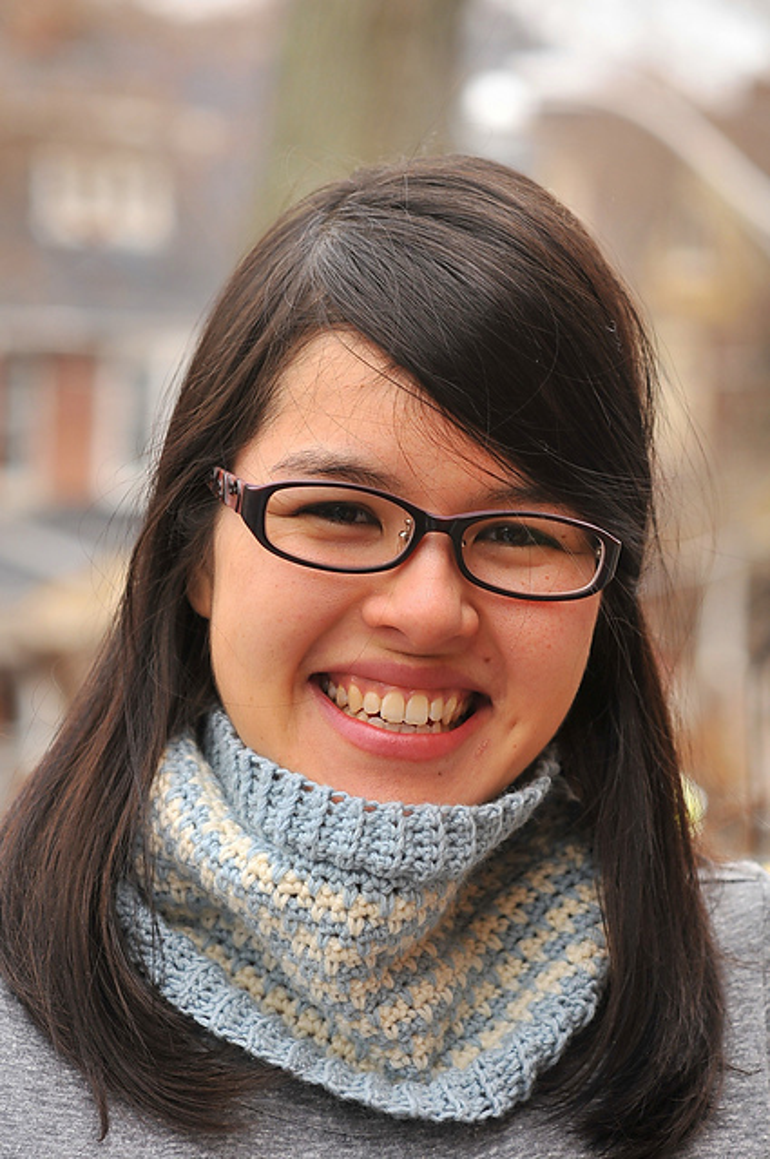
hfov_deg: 10.7
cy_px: 580
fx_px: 4101
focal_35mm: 128
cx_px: 385
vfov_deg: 16.1
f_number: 4
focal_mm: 85
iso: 200
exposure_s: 1/100
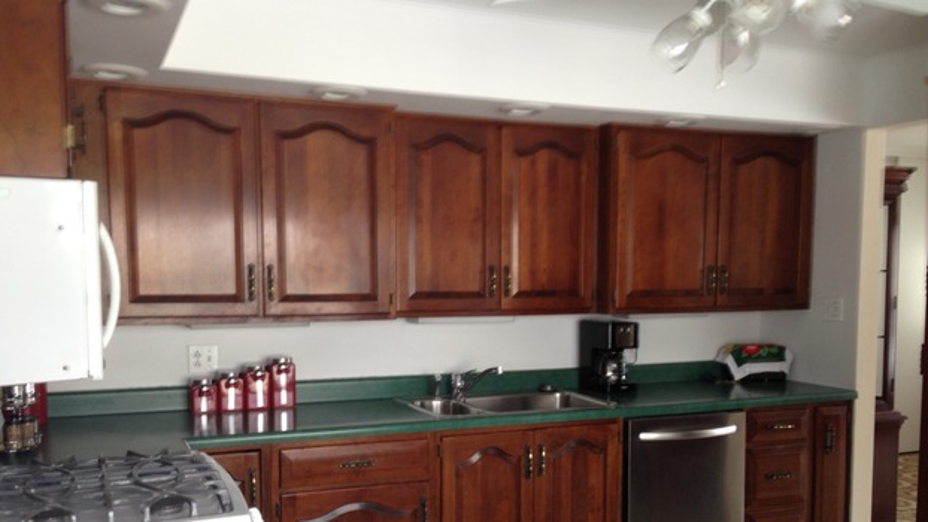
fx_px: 911
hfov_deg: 54.0
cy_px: 346
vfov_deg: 31.8
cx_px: 461
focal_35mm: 37
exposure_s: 1/20
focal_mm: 4.12
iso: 50
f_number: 2.4
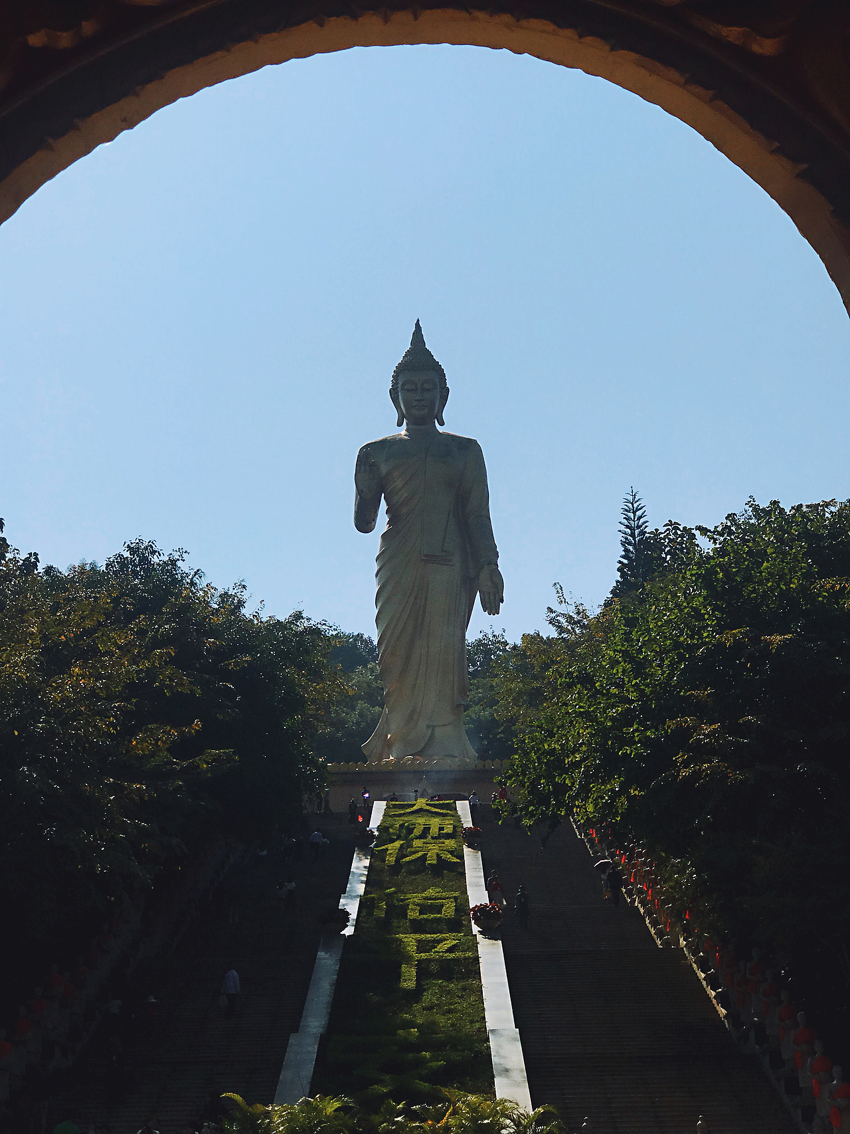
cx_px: 425
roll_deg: +0.8
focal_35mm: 57
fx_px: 1866
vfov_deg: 33.8
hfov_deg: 25.7
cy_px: 567
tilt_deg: +22.3
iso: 20
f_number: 2.8
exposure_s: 1/4367
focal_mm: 6.6
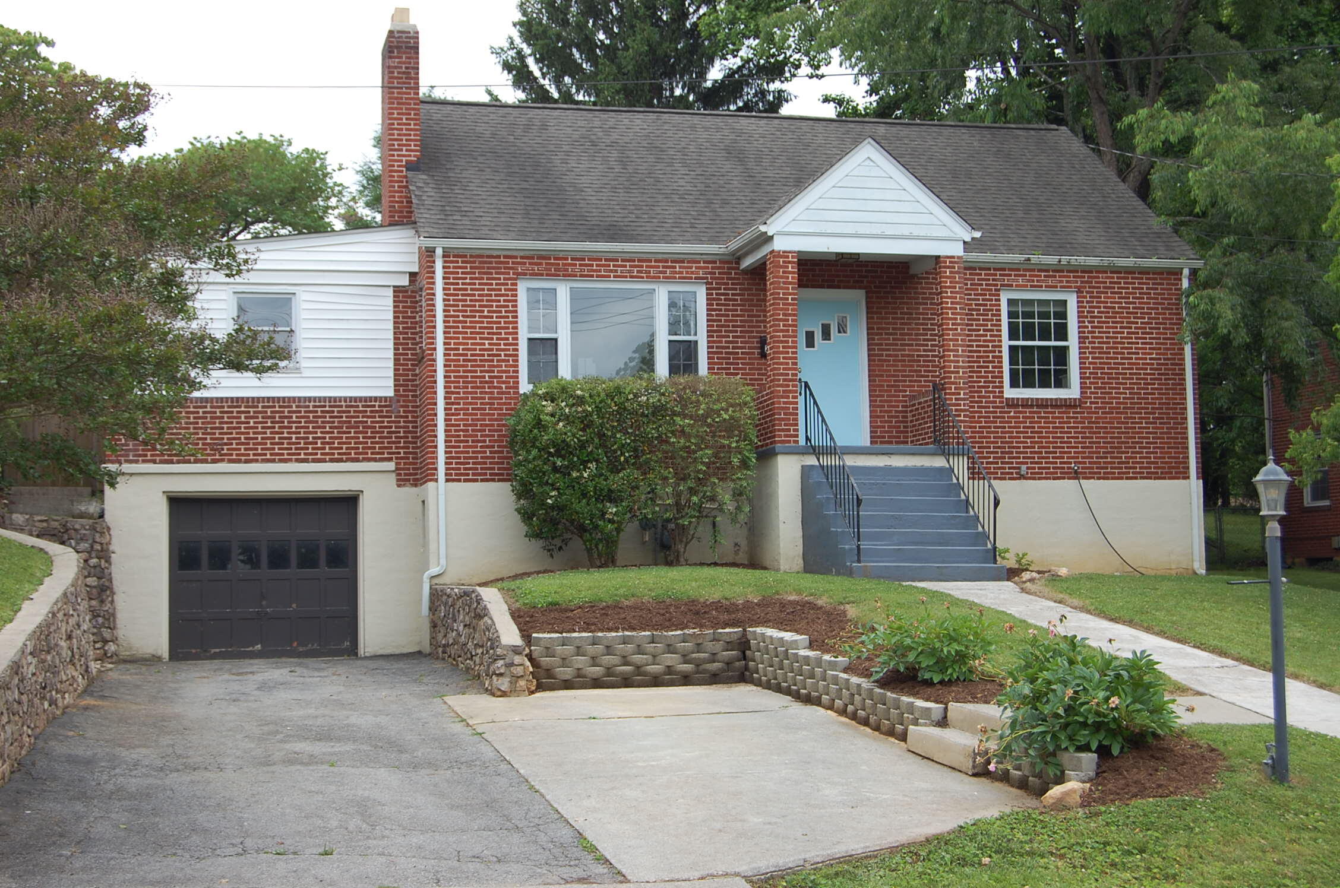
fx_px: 1784
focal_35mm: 48
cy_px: 444
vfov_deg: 28.0
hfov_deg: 41.2
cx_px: 670
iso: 200
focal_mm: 32
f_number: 8
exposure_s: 1/250
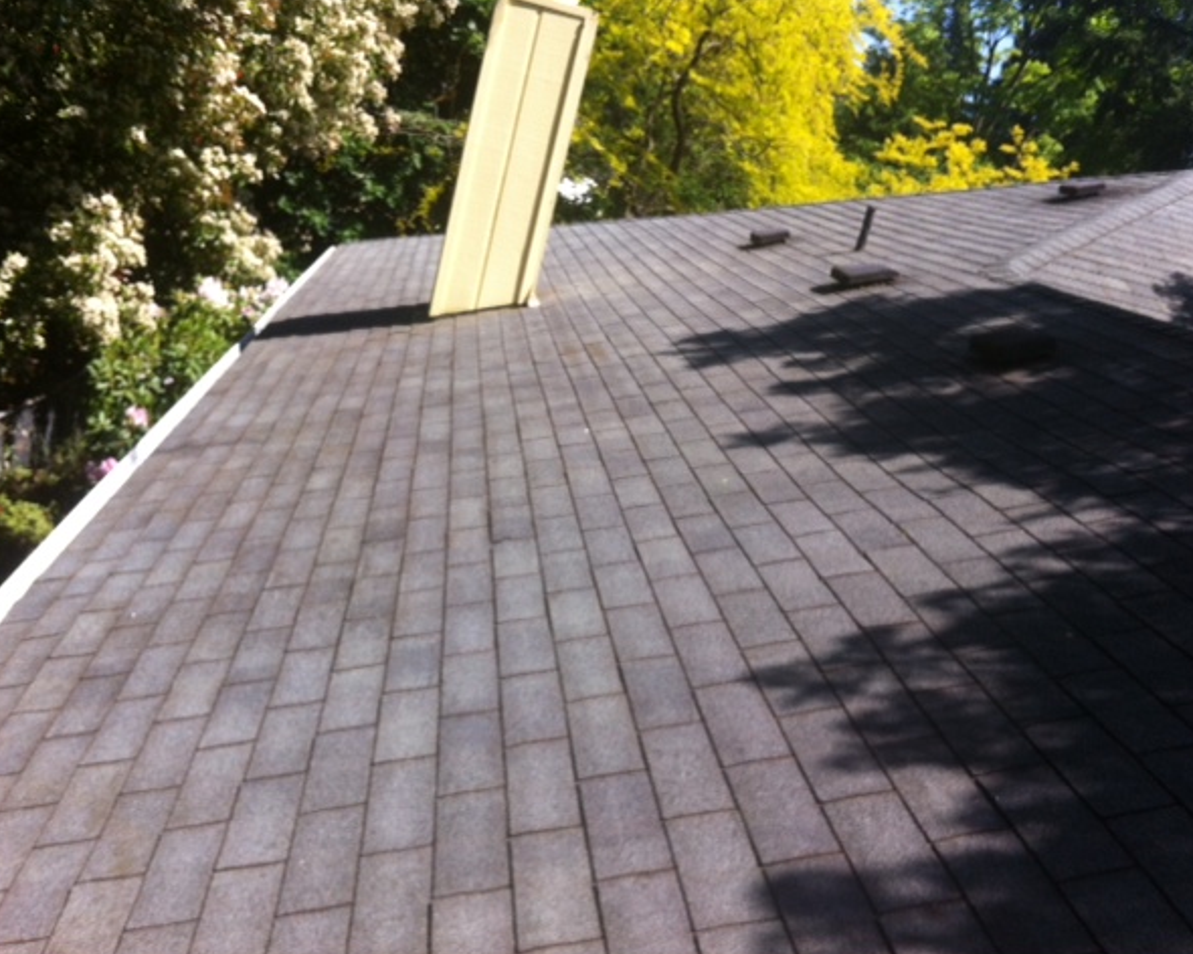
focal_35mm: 37
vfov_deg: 40.1
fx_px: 1306
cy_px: 477
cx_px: 586
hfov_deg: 49.1
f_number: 2.8
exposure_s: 1/754
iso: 80
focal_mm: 3.85
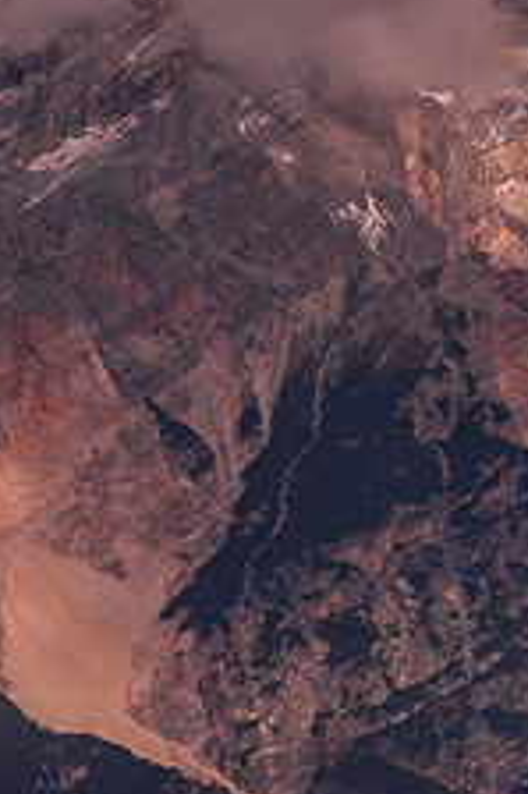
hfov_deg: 2.9
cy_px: 459
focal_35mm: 466
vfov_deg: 4.4
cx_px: -60
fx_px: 10267
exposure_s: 1/125
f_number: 6.3
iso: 100
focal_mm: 120
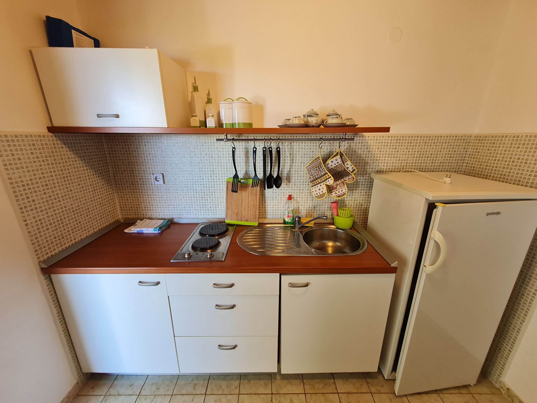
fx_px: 202
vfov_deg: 89.9
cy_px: 202
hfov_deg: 106.2
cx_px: 268
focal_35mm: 13
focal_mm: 1.74
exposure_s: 1/50
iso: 125
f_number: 2.2
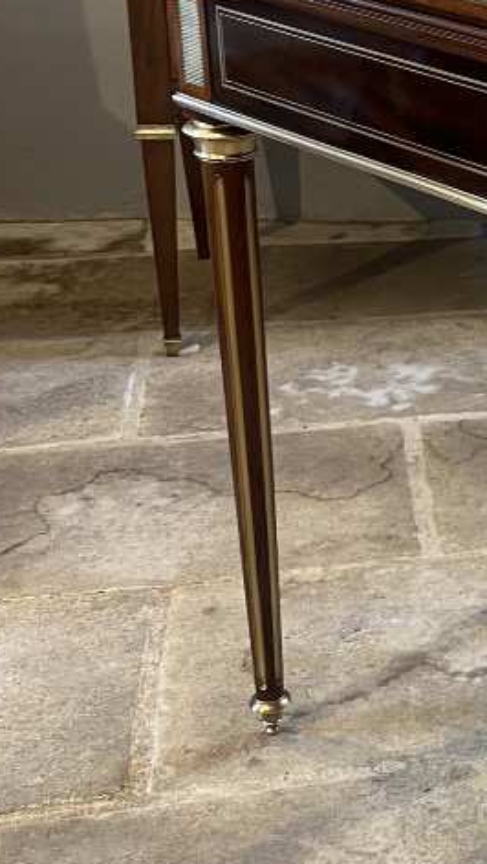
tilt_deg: -18.0
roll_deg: -1.4
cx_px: 800
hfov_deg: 15.1
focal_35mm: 72
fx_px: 1651
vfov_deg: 29.1
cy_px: 262
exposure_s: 1/50
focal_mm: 5.1
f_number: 1.6
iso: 80
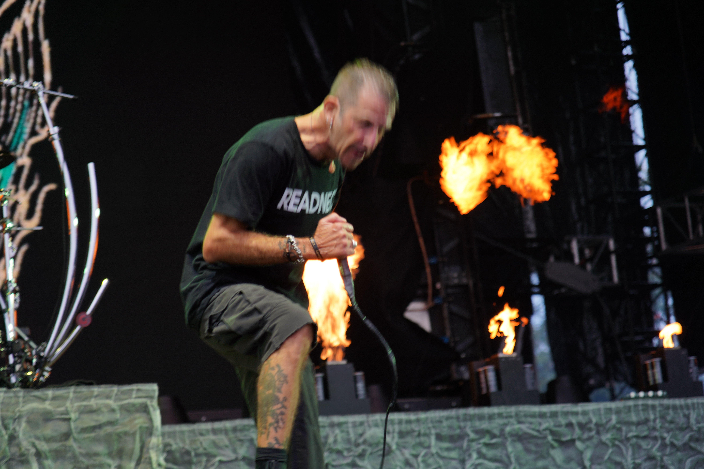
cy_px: 234
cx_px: 352
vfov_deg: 13.0
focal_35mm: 105
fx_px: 2053
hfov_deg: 19.5
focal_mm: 105
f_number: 4
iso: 200
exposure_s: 1/80
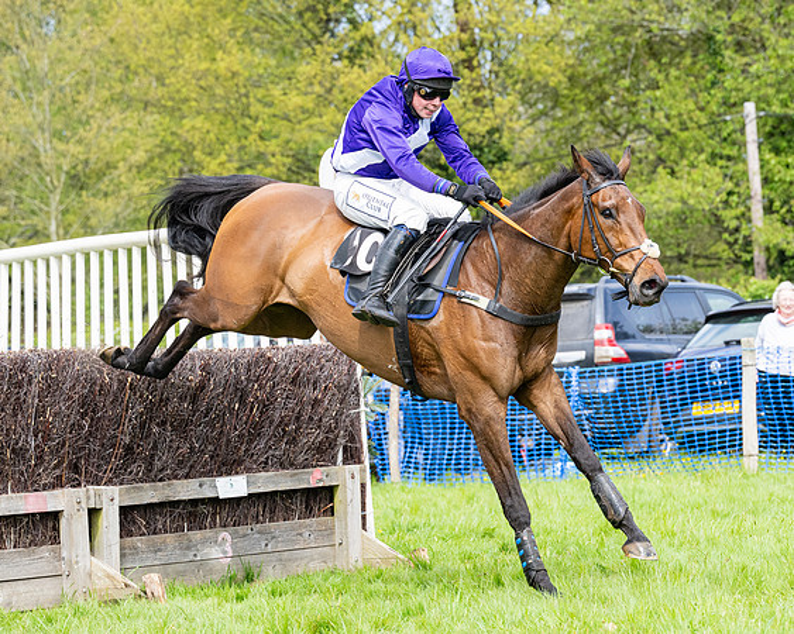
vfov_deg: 10.2
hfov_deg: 12.8
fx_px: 3542
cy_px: 323
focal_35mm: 151
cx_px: 489
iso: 640
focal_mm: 90
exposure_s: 1/2500
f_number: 4
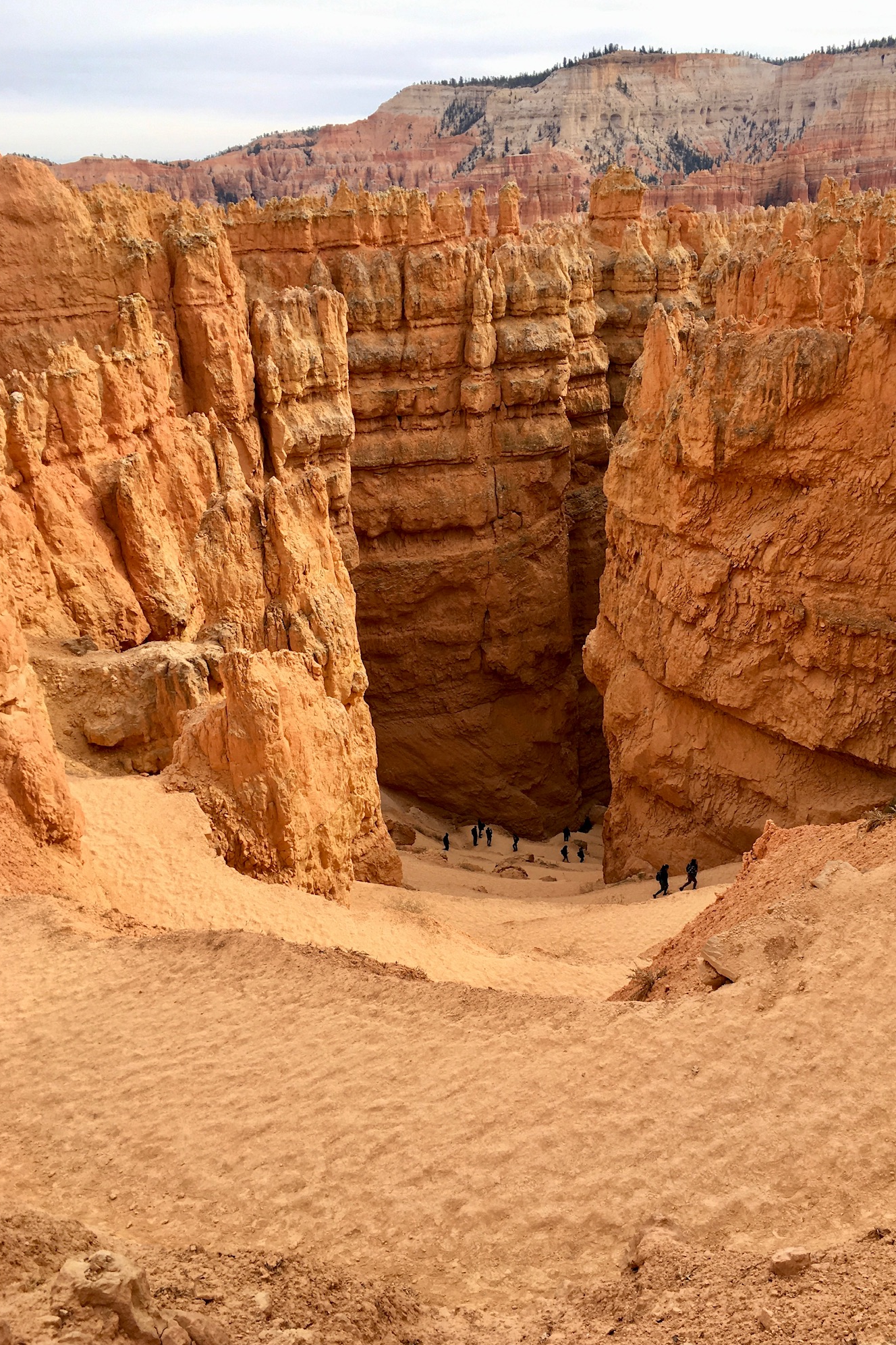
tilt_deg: -24.7
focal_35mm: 31
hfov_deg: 42.3
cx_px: 497
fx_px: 1158
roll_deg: +3.7
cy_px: 669
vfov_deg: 60.3
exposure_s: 1/561
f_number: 2.2
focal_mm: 4.15
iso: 25
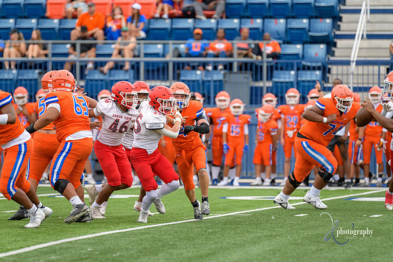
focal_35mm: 270
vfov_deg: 5.1
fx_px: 2948
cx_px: 196
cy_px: 131
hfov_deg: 7.6
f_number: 3.5
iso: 900
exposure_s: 1/800
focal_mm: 270
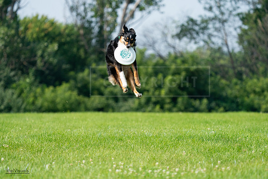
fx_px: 2219
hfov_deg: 6.9
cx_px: 134
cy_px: 90
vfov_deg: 4.6
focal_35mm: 298
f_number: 5.6
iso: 1600
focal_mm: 298
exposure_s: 1/4000
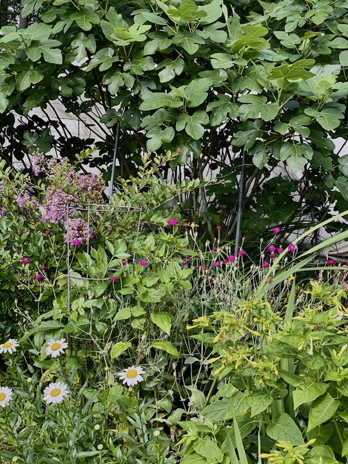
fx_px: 697
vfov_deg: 36.8
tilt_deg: -6.8
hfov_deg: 28.0
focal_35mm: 52
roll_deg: -3.6
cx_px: 174
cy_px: 232
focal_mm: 6
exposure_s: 1/265
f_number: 2
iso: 20
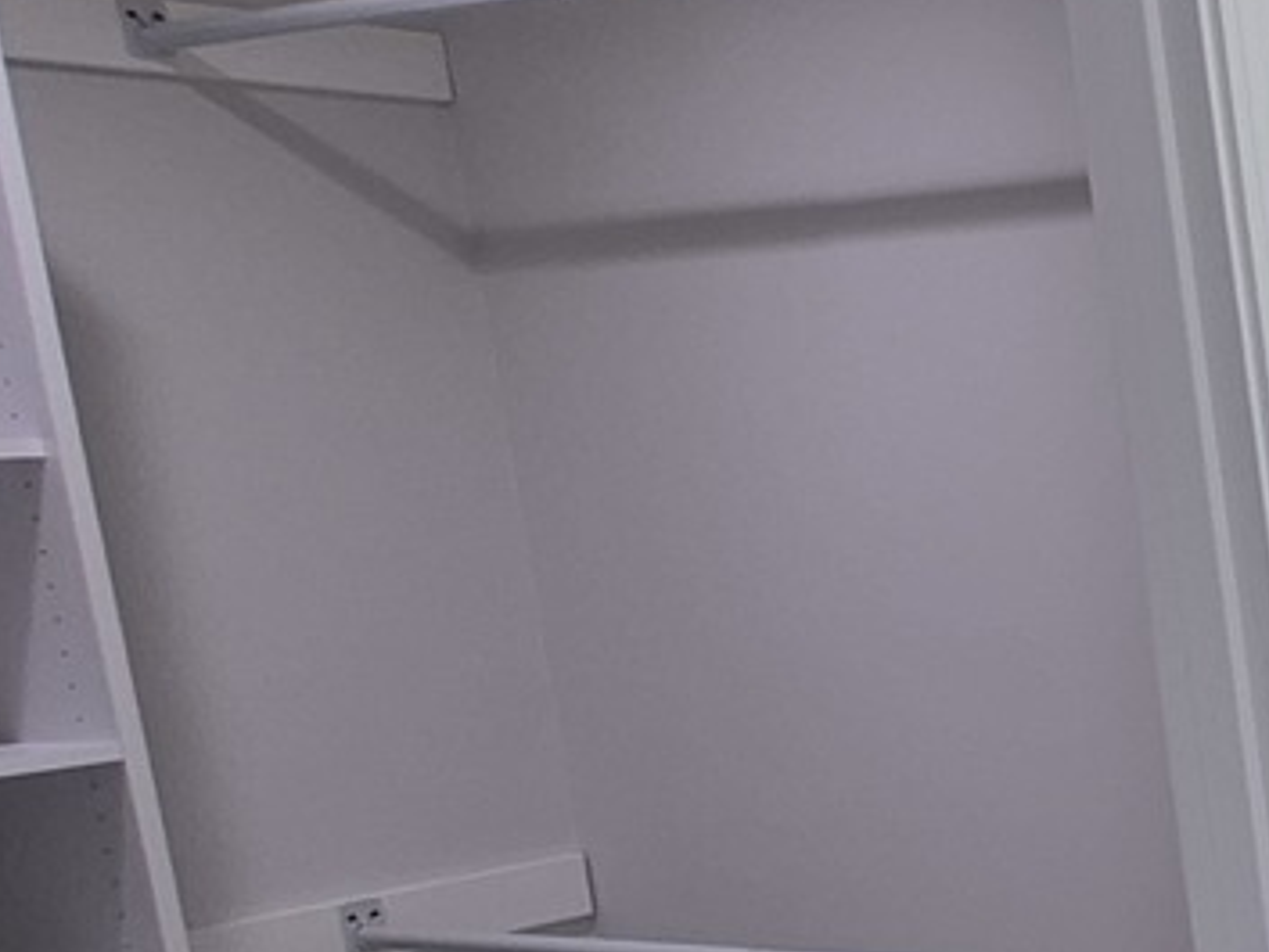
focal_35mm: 53
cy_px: 736
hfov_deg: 21.8
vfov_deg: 27.1
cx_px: 2301
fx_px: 1944
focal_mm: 1.74
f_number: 2.2
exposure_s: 1/60
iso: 50
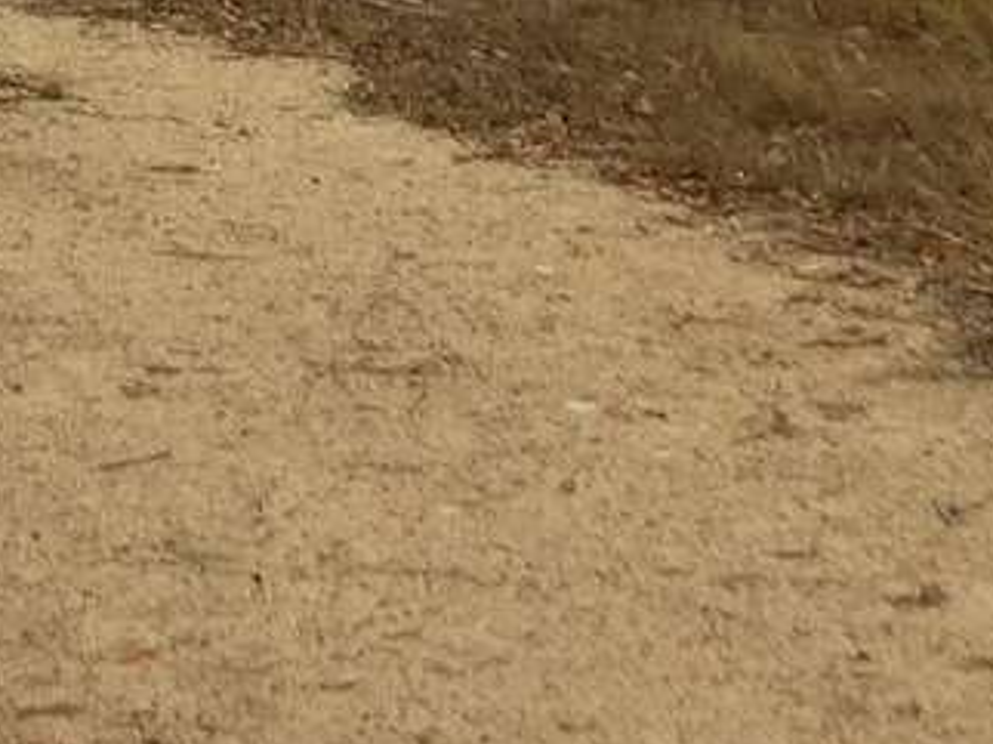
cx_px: -811
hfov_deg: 11.0
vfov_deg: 7.9
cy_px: -1290
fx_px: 4787
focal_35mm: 167
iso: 80
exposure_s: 1/800
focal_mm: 5
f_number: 3.5
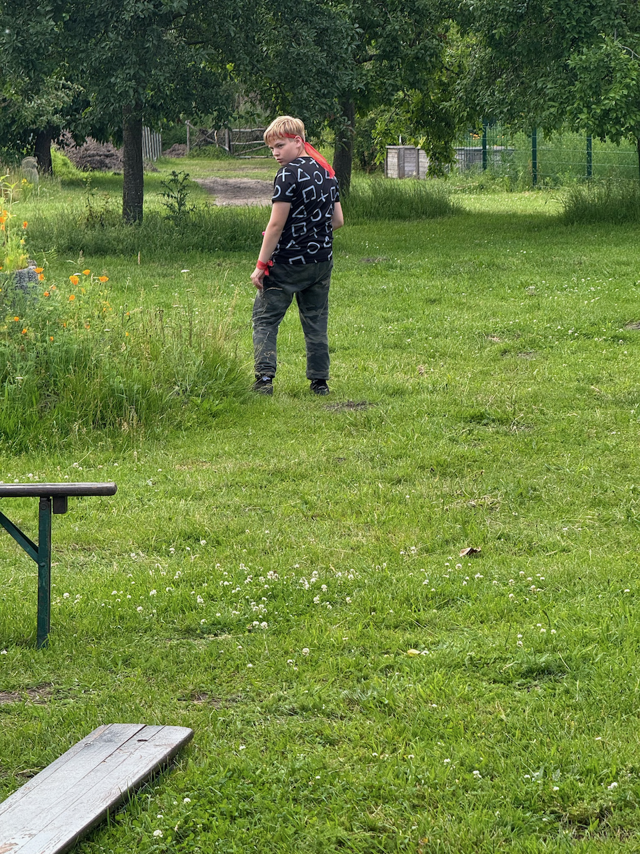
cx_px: 320
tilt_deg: -6.3
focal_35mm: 120
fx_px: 2958
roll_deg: +0.5
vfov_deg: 16.4
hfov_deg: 12.3
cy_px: 427
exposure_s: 1/250
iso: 50
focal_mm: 15.66
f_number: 2.8
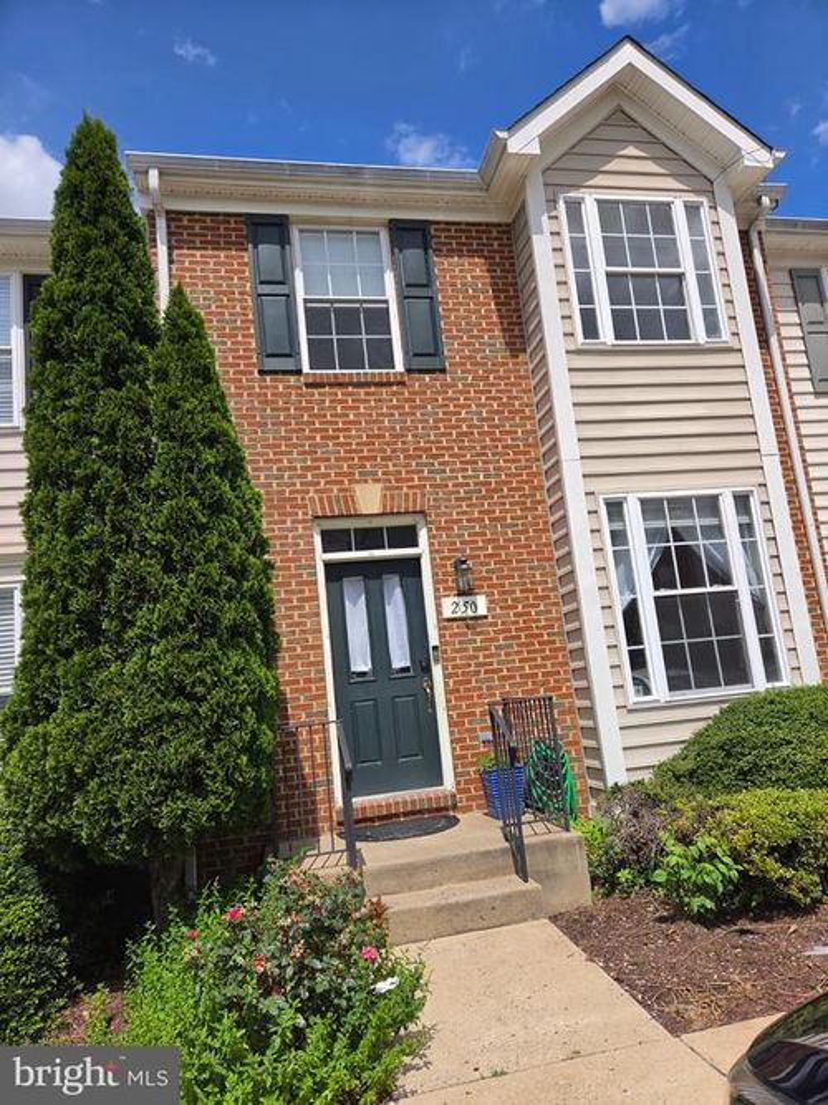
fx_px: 734
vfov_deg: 73.9
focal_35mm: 23
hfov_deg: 58.9
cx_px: 414
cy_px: 552
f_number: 1.8
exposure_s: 1/6574
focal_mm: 5.4
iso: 80
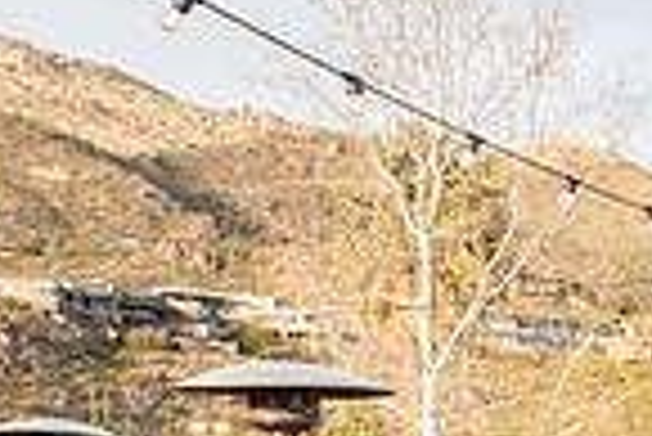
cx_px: 1106
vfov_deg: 13.2
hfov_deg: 17.8
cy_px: 735
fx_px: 1740
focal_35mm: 96
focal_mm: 24
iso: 400
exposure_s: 1/160
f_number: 11
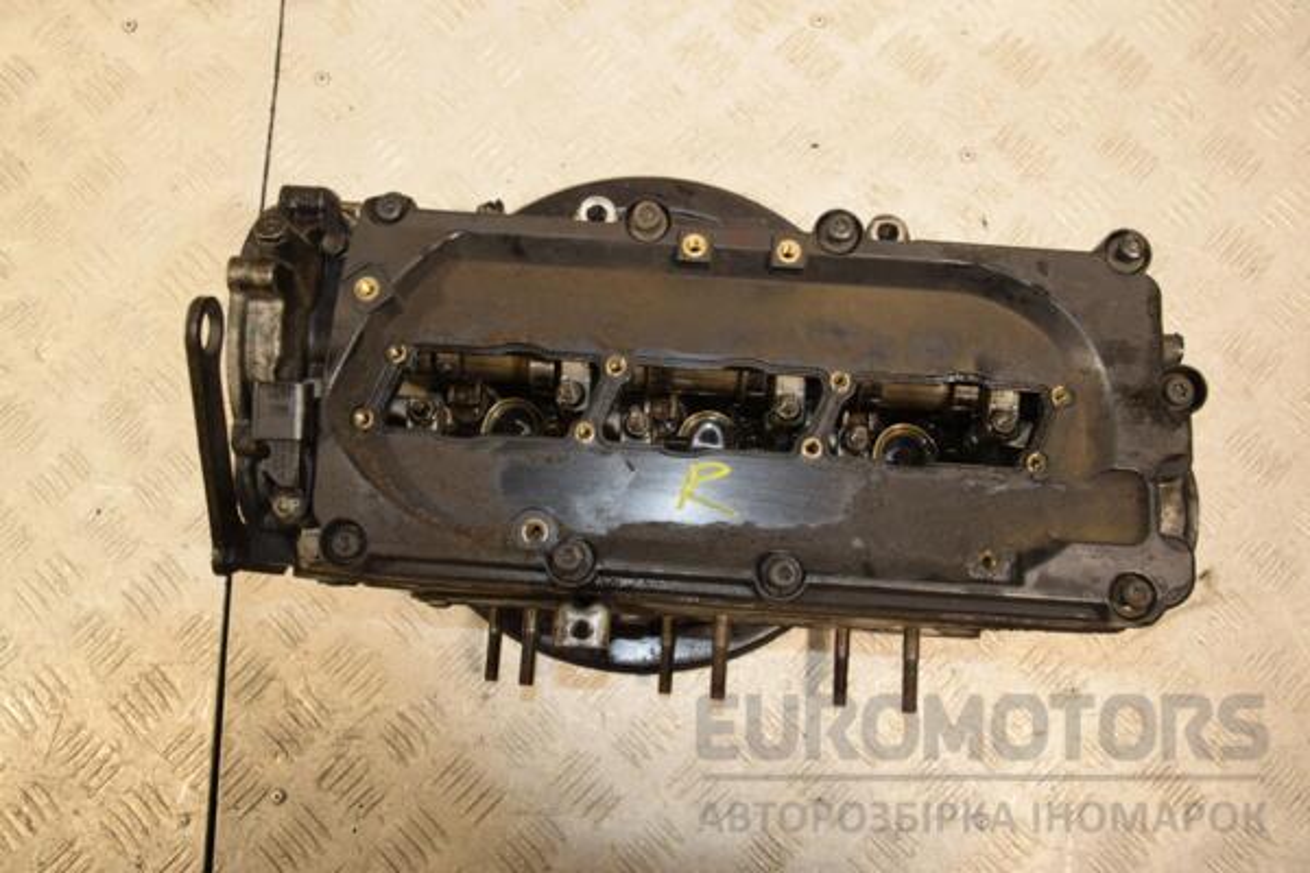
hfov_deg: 59.5
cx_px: 655
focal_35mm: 32
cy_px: 436
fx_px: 1146
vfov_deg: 41.7
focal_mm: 21
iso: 800
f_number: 6.3
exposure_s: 1/200
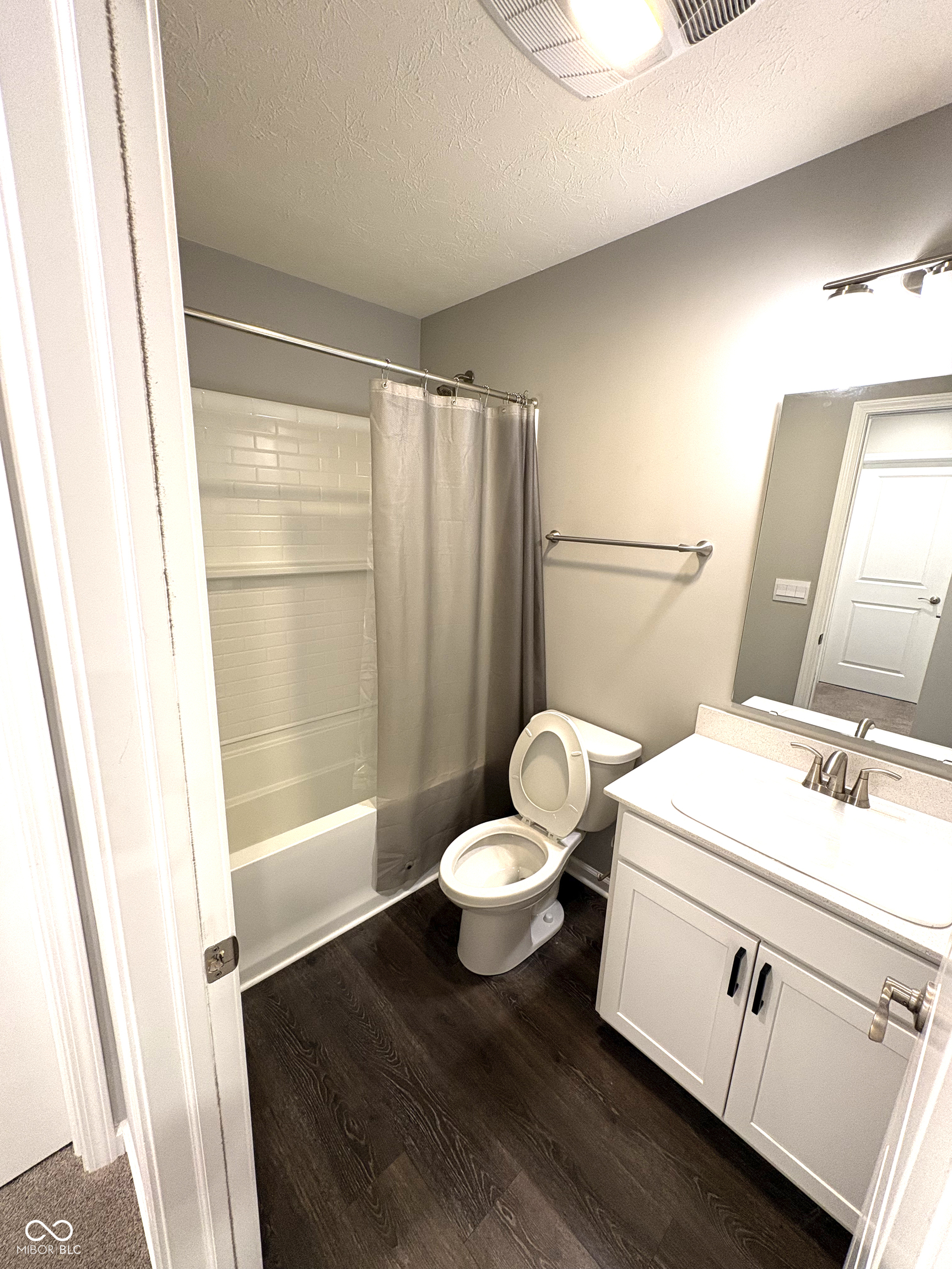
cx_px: 476
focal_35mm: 14
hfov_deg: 85.7
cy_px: 634
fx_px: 513
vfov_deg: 102.1
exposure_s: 1/60
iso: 200
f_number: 2.2
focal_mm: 2.22
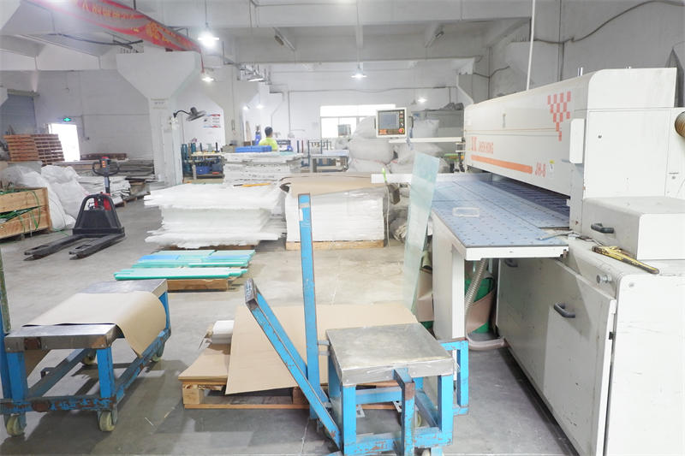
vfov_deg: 47.9
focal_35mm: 27
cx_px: 342
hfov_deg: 67.4
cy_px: 228
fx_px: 514
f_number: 3.6
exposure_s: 1/38
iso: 2500
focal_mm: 18.2
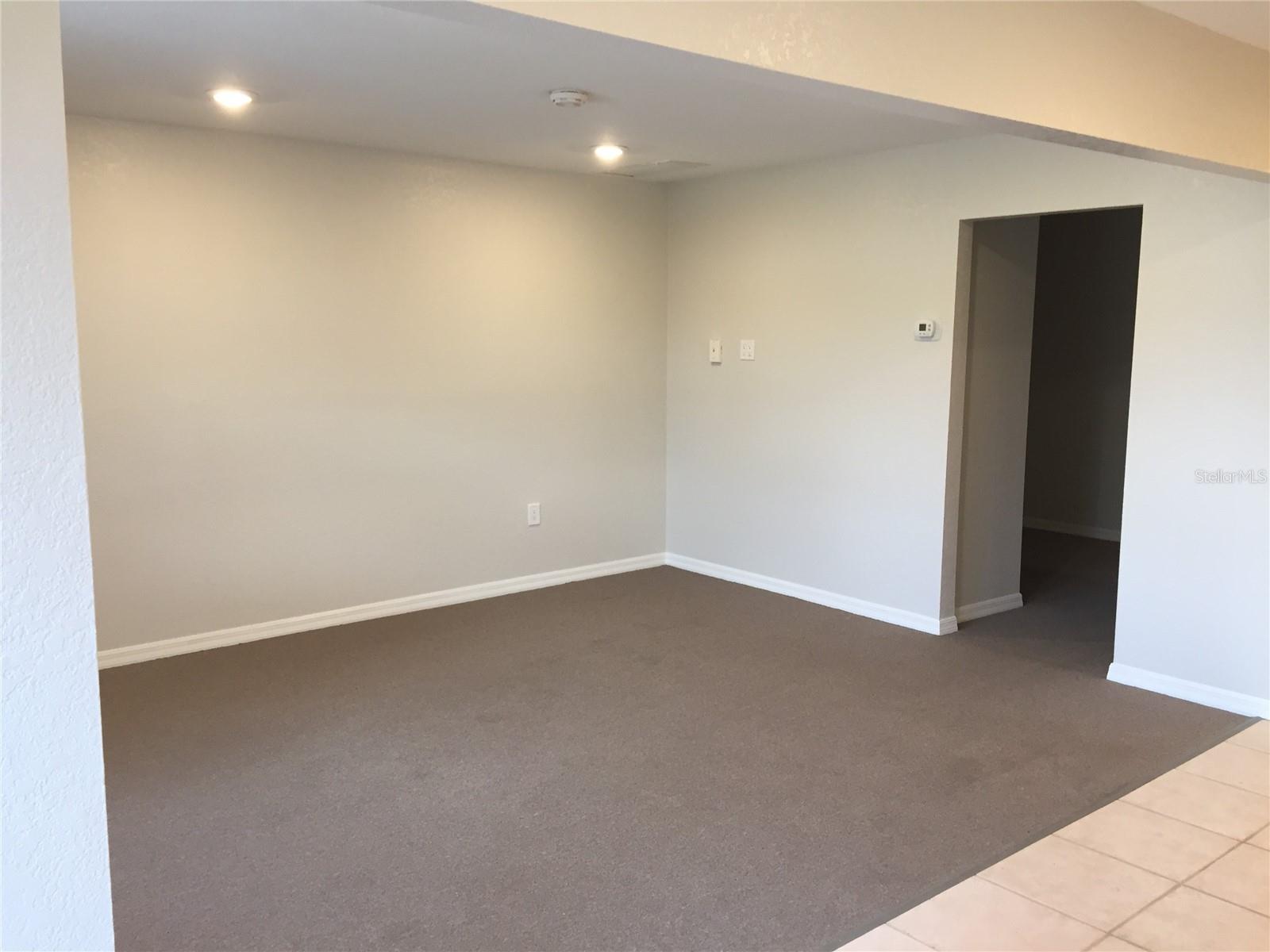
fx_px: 1064
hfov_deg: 61.7
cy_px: 476
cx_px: 635
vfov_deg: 48.2
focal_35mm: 29
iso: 80
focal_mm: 4.15
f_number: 2.2
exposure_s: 1/30
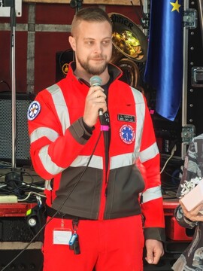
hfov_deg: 8.2
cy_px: 136
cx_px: 102
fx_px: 1423
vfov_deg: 10.9
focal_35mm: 182
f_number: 2.4
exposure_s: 1/100
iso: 160
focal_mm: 8.67
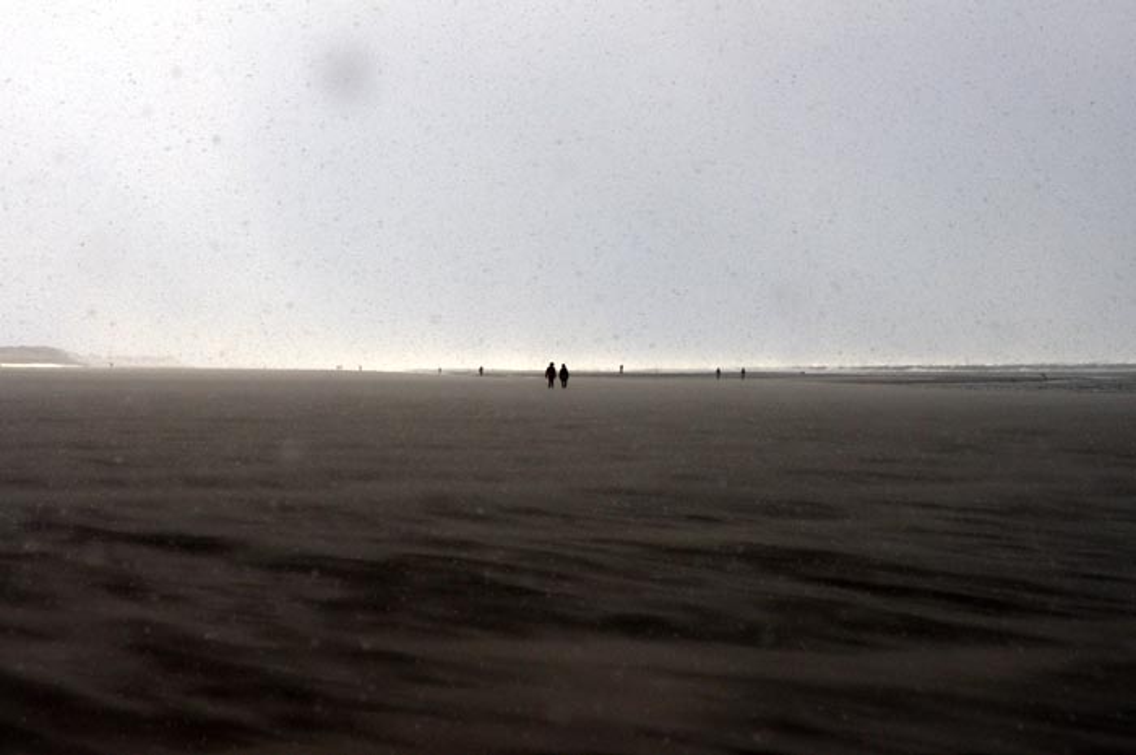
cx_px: 568
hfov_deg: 8.6
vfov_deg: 5.7
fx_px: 7564
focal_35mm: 240
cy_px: 378
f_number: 11
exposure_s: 1/320
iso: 400
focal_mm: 160
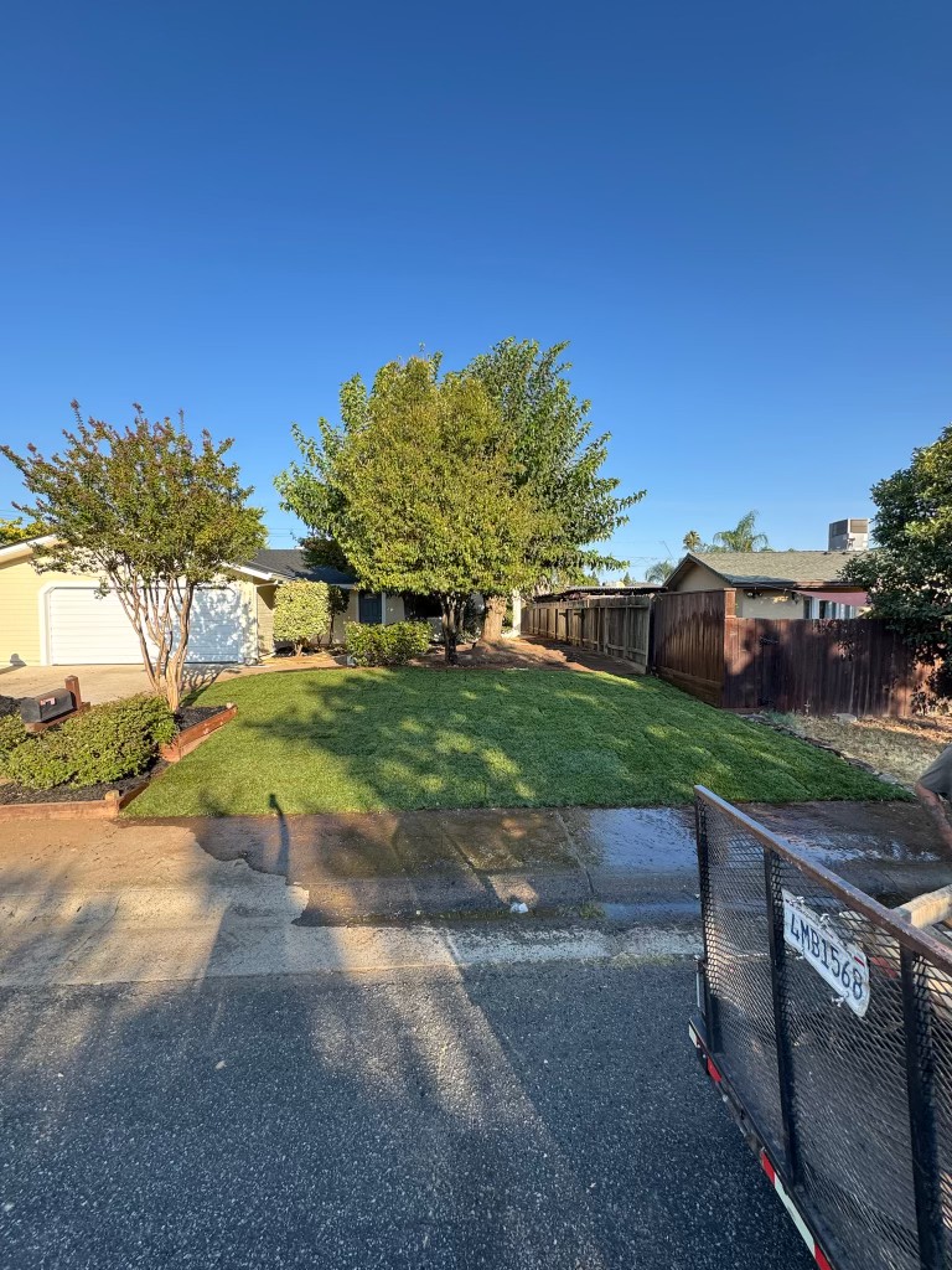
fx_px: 513
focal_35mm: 14
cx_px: 476
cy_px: 635
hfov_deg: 85.7
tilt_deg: -1.2
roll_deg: -1.1
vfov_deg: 102.1
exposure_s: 1/255
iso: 40
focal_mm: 2.22
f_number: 2.2
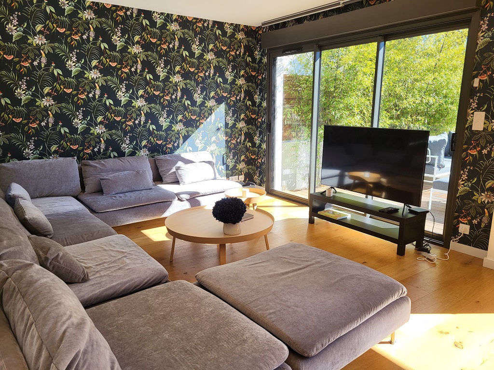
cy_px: 185
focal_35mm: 26
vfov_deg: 53.1
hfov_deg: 67.3
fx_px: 371
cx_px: 247
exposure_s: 1/496
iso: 40
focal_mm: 5.4
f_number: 1.8
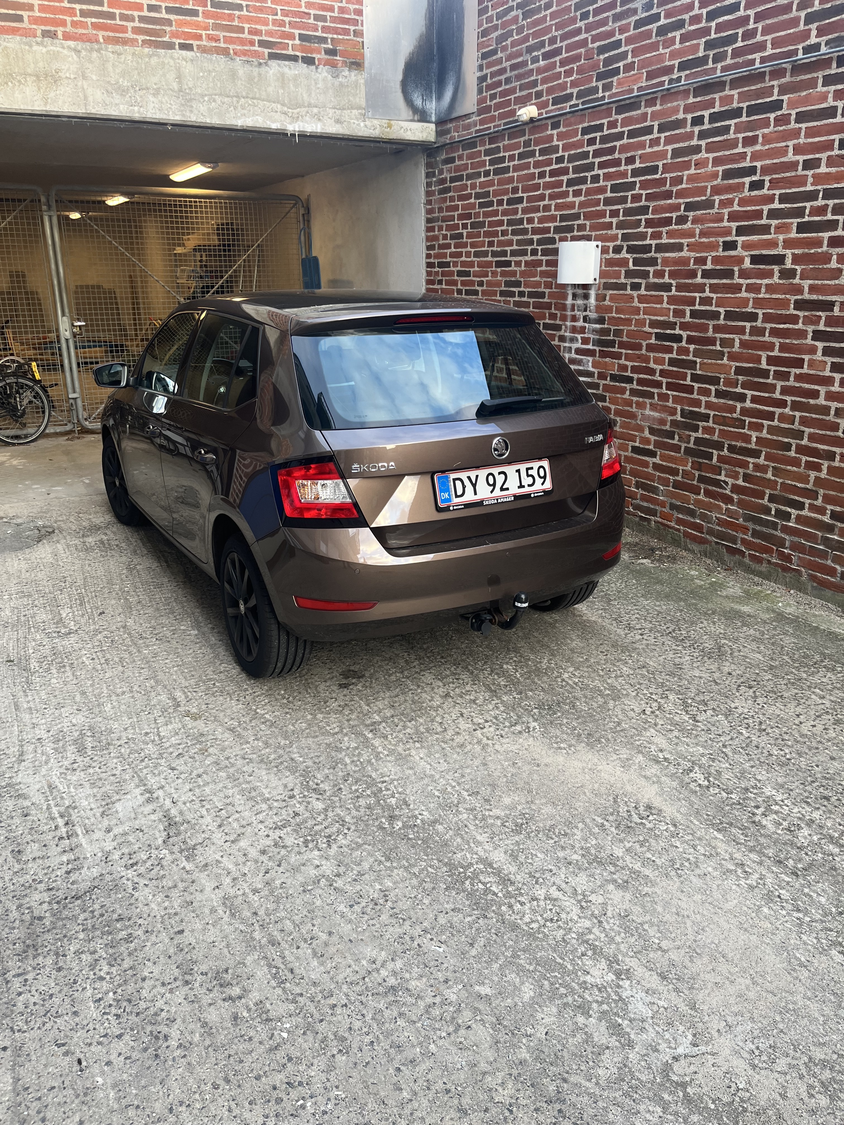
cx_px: 422
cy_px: 562
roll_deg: +2.0
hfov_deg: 53.1
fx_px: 845
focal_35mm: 26
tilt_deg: -18.3
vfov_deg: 67.3
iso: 64
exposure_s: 1/121
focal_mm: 5.1
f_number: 1.6
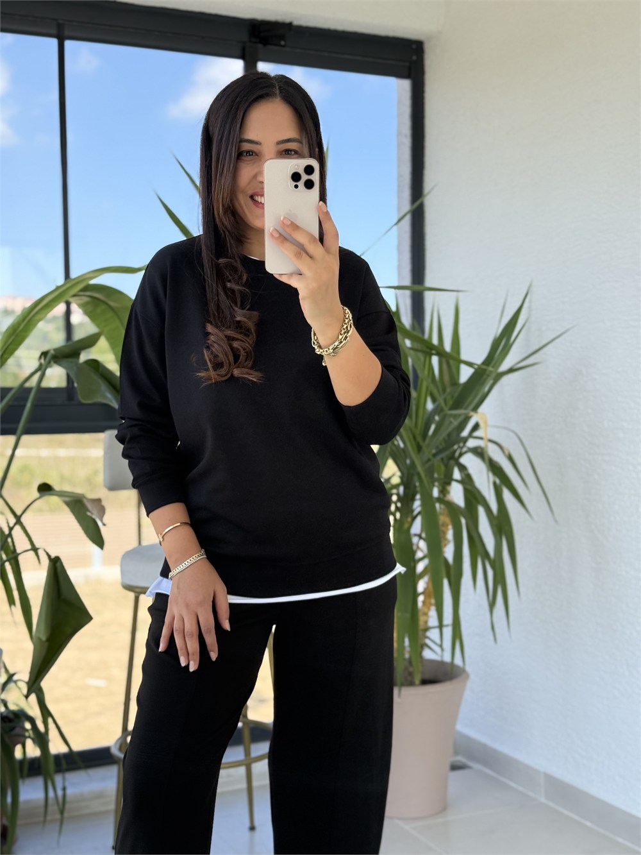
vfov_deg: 39.7
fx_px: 1185
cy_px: 428
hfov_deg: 30.3
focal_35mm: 48
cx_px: 320
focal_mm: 6.76
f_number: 1.78
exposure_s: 1/687
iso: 80
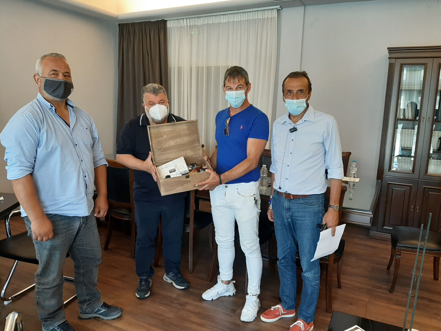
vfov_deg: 53.1
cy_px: 166
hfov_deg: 67.3
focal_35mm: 26
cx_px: 220
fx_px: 331
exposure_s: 1/50
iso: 100
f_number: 1.7
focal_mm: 3.93
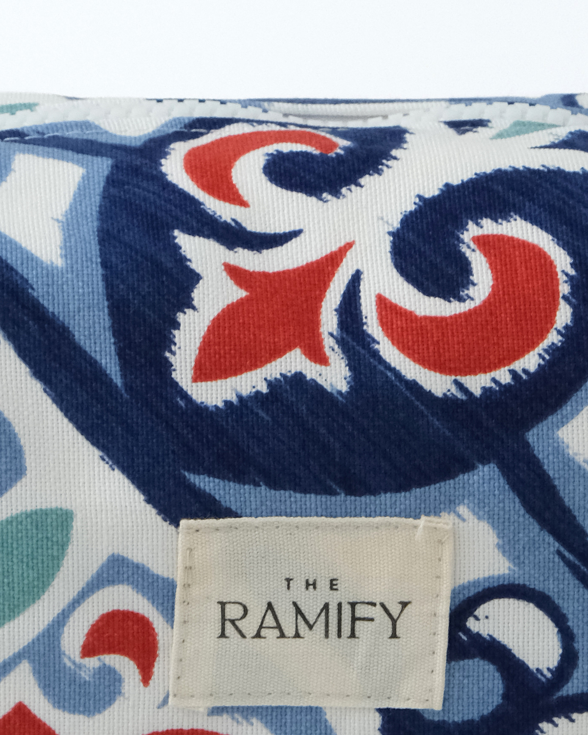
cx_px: 358
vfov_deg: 6.9
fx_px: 6090
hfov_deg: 5.5
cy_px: 508
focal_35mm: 280
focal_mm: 55
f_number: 11
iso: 1600
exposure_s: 1/125
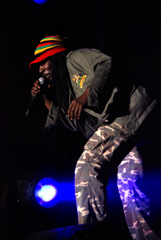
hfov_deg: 15.7
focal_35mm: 87
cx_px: 80
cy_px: 120
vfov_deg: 23.4
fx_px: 582
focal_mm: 58
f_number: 5
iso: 400
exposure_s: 1/50
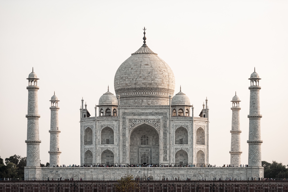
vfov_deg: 11.8
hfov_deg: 17.6
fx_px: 928
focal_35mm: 116
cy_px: 96
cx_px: 144
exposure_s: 1/1000
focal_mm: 116
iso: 200
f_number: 2.8
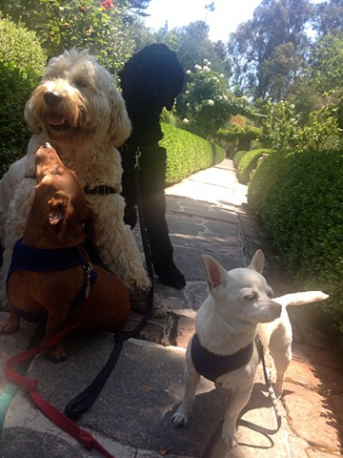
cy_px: 229
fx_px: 462
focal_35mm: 35
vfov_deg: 52.6
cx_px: 172
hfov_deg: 40.7
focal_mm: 4.3
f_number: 2.4
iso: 50
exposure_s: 1/354
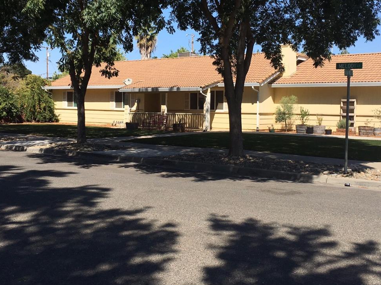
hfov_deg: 42.1
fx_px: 495
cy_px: 114
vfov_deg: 32.1
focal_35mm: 45
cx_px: 200
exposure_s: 1/2564
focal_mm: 4.15
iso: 25
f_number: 2.2
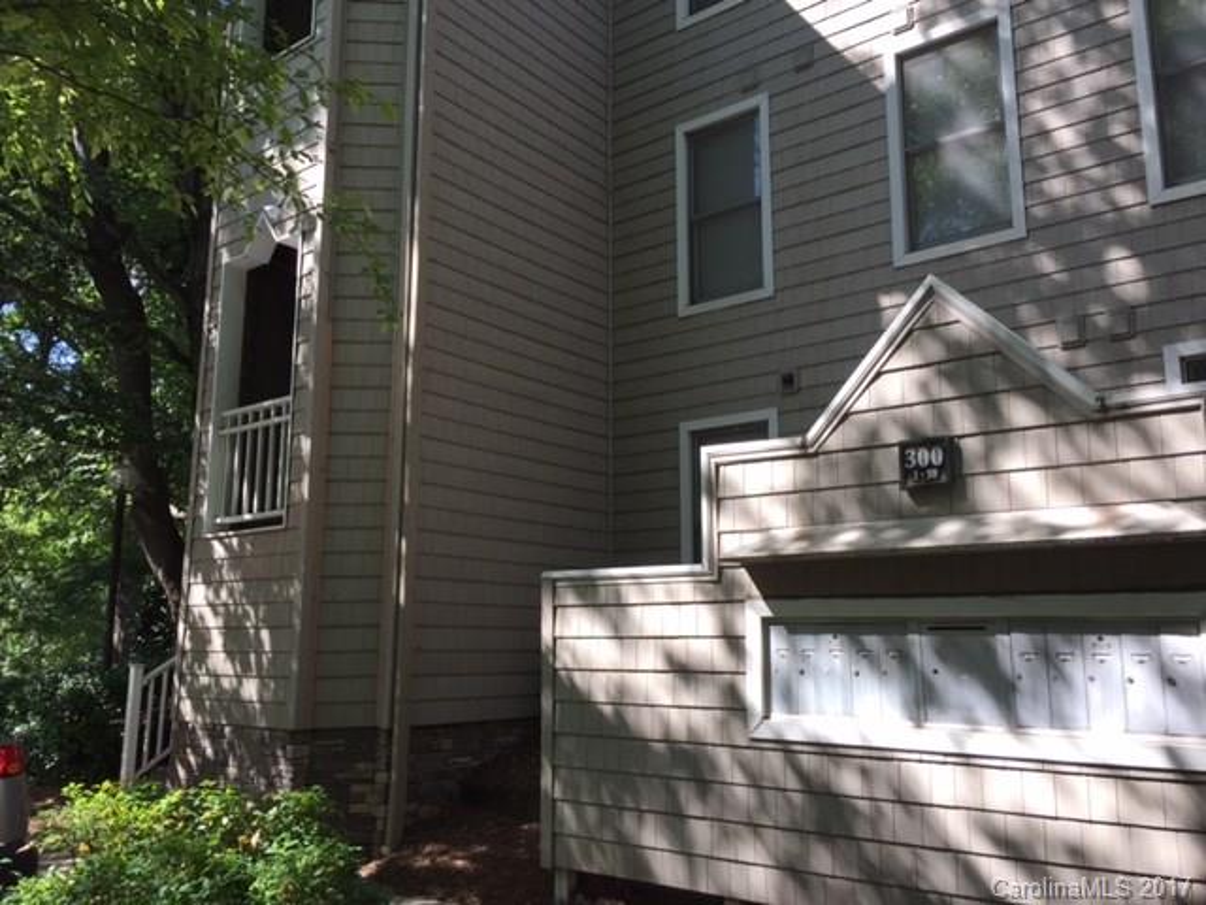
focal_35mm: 29
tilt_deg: +10.7
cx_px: 603
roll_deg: -0.8
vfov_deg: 48.2
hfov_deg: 61.7
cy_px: 452
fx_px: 1010
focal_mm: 4.15
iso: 32
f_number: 2.2
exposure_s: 1/439
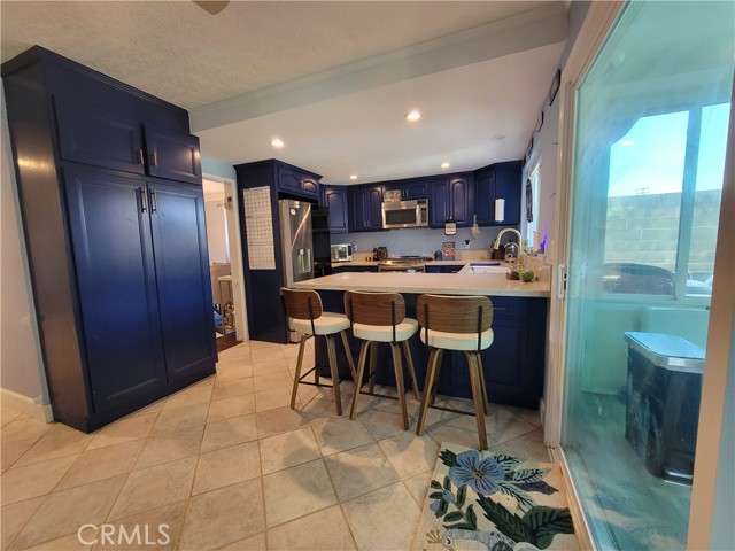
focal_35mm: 13
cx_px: 368
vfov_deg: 89.9
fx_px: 276
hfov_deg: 106.2
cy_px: 276
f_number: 2.2
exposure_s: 1/60
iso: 250
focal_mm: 2.2
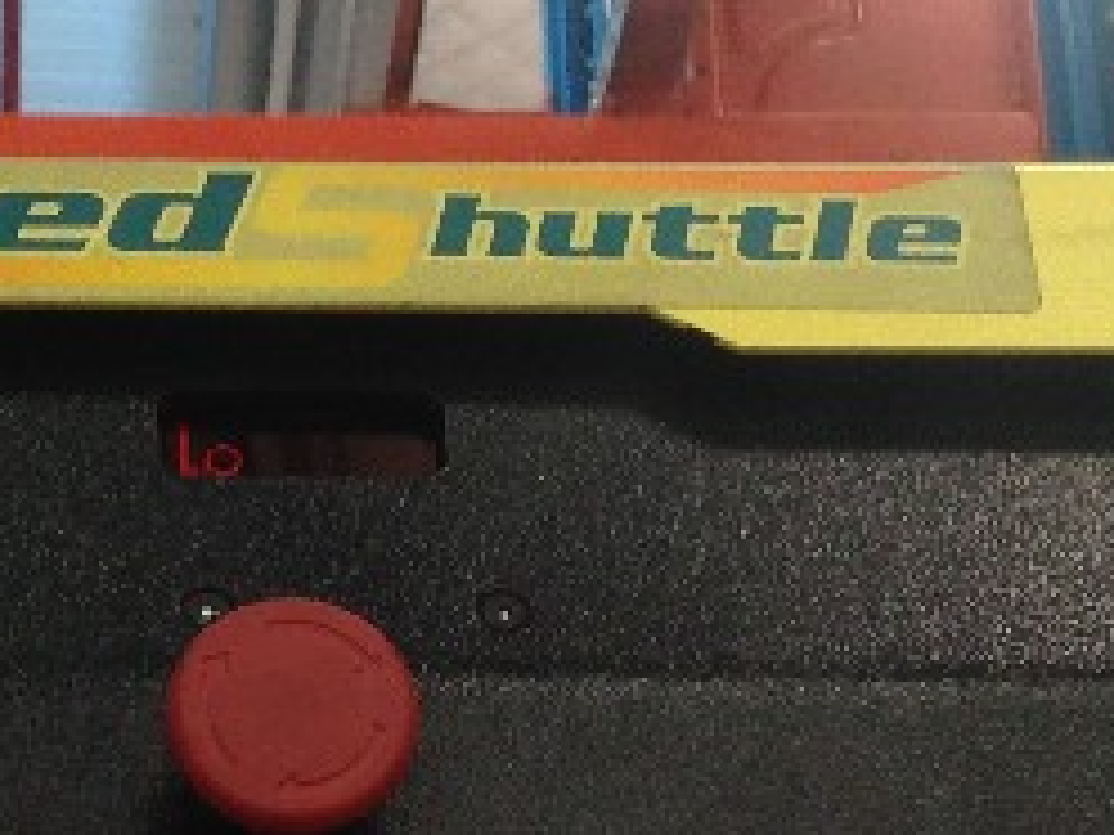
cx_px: -27
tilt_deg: +26.2
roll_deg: +1.2
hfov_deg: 14.6
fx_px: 4280
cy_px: 669
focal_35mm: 133
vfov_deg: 11.1
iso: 80
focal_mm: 4.12
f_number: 2.4
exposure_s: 1/120
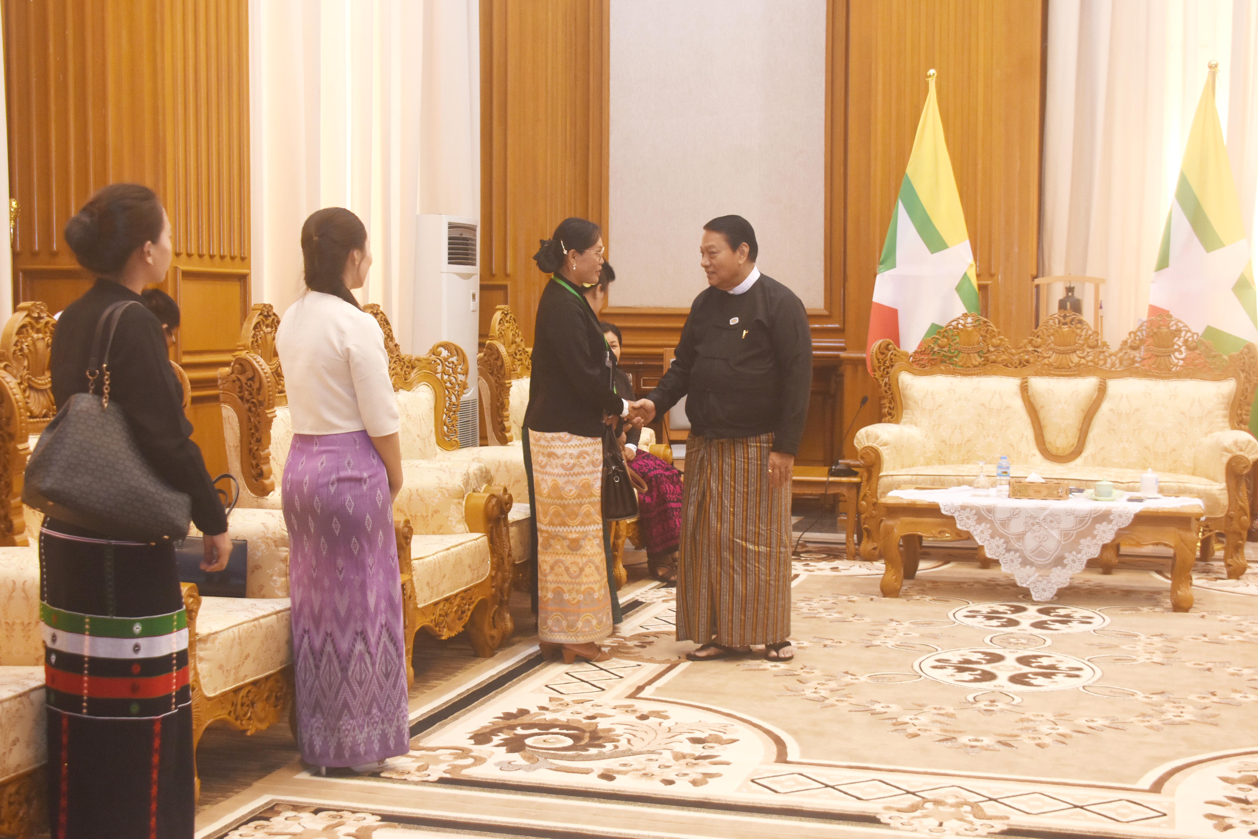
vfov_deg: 28.1
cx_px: 629
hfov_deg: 41.1
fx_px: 1677
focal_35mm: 48
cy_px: 420
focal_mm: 32
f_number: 4.5
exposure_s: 1/50
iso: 1000
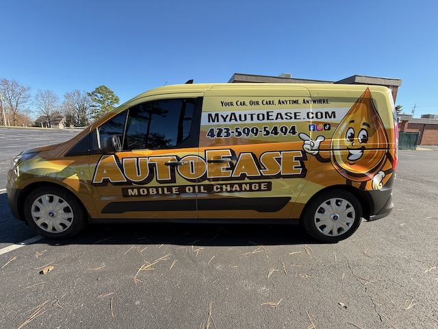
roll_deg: -1.3
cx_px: 219
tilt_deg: -9.3
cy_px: 164
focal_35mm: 14
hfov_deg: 102.1
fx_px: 177
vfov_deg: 85.7
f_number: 2.2
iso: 64
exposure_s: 1/465
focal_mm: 2.22
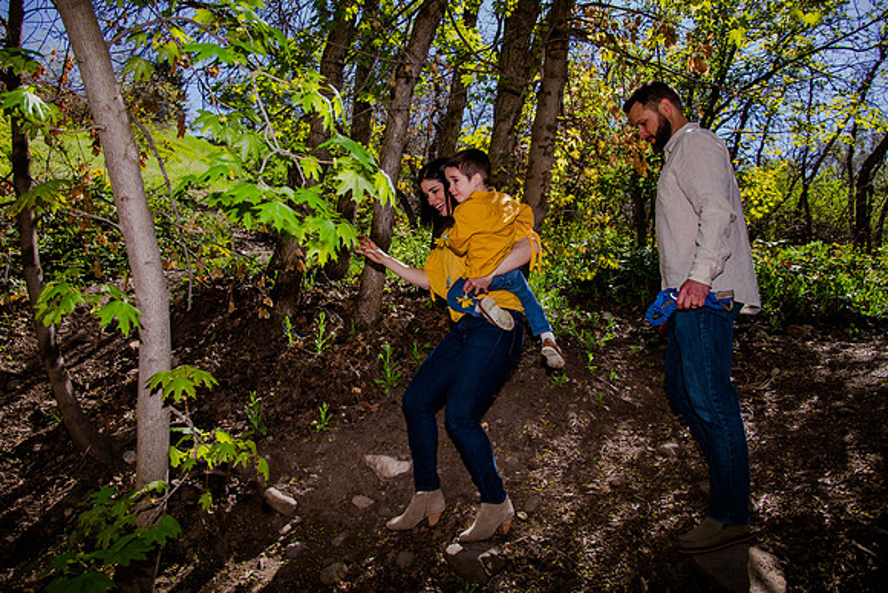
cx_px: 418
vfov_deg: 49.8
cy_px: 274
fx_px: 637
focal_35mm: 26
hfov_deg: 69.7
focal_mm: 24
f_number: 4.5
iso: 200
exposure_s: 1/400
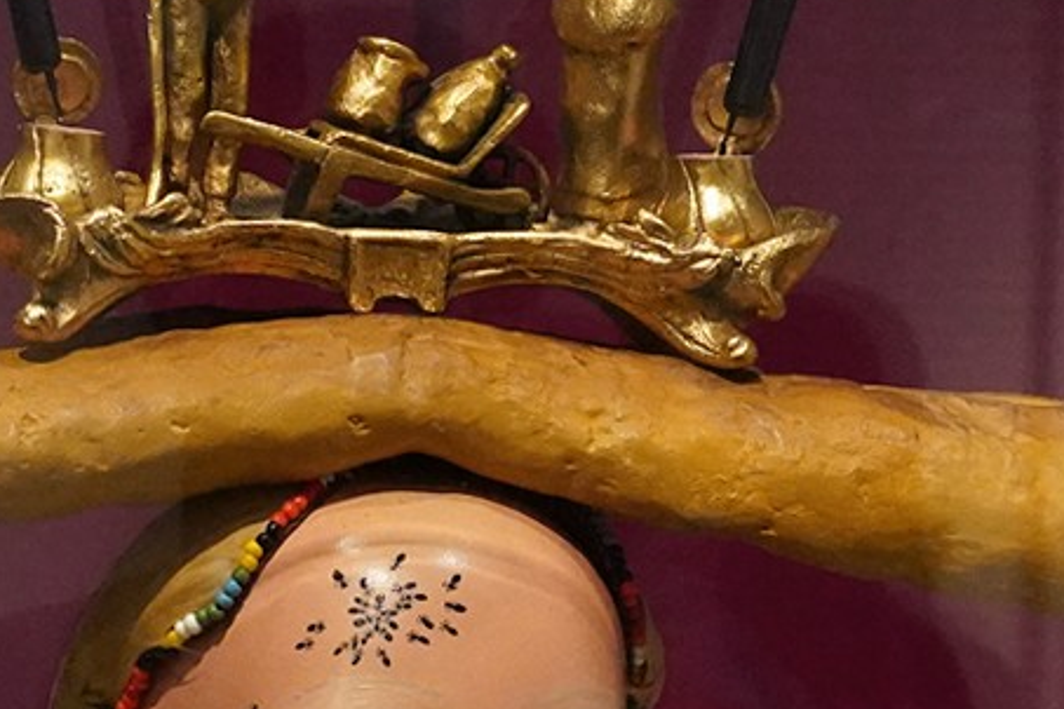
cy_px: 1117
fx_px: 4433
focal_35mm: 150
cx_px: 383
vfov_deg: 8.9
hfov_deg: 13.7
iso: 8000
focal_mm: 34
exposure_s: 1/100
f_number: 5.6
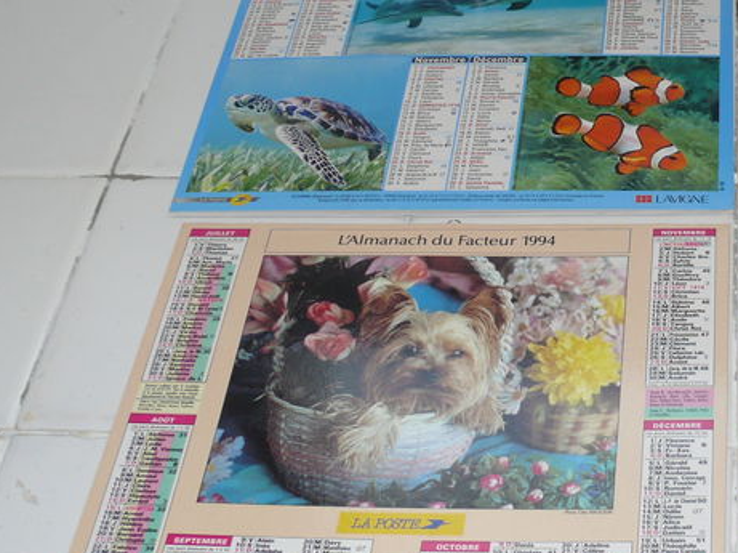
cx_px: 716
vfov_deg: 19.1
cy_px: 101
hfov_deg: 24.6
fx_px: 1619
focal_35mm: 76
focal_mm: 7.4
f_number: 2.8
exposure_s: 1/30
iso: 100
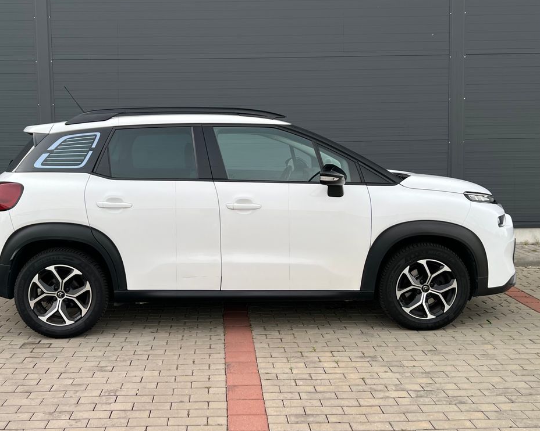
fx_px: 447
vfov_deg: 51.5
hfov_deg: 62.2
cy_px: 215
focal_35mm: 28
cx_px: 251
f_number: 1.5
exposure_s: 1/206
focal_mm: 5.7
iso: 40
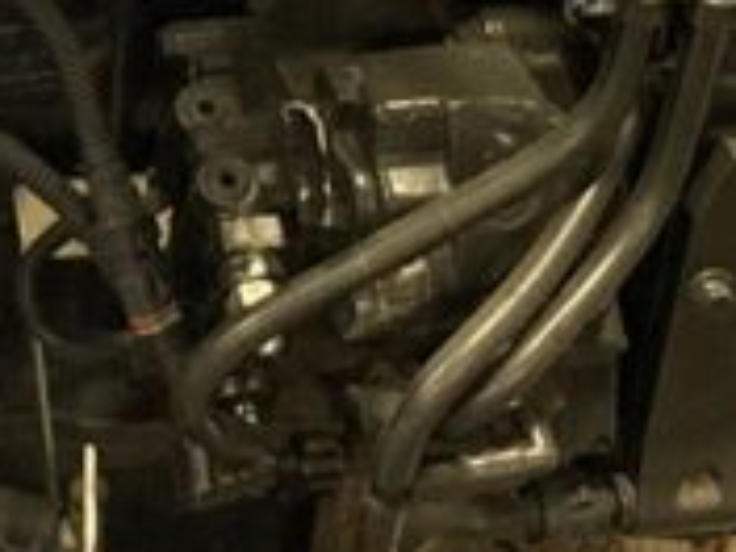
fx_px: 3466
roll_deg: -5.4
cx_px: -25
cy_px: -335
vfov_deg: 8.8
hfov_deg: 12.0
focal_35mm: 163
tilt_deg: -30.1
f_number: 1.8
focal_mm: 3.99
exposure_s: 1/60
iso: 250
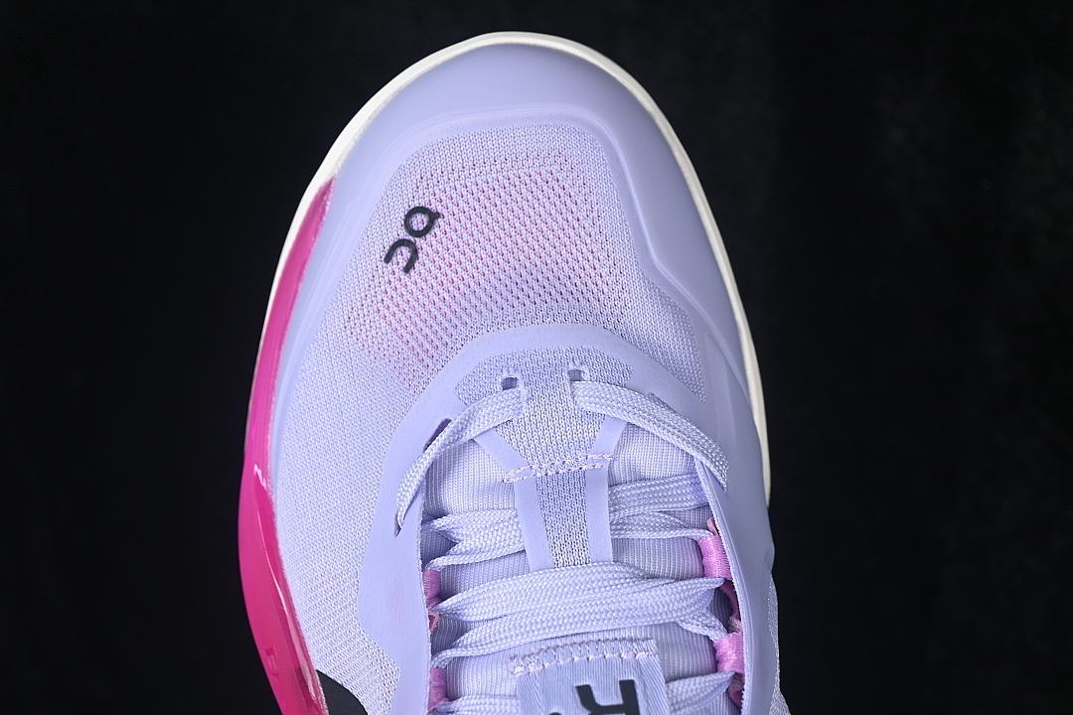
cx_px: 536
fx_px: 2235
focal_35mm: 75
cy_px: 358
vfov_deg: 18.2
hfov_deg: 27.0
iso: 160
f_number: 7.1
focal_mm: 50
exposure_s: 1/80
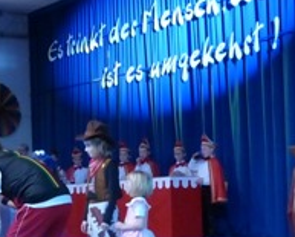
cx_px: 93
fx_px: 866
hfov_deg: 19.3
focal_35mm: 99
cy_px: 188
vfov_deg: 15.5
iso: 1600
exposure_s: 1/125
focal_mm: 9.1
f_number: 4
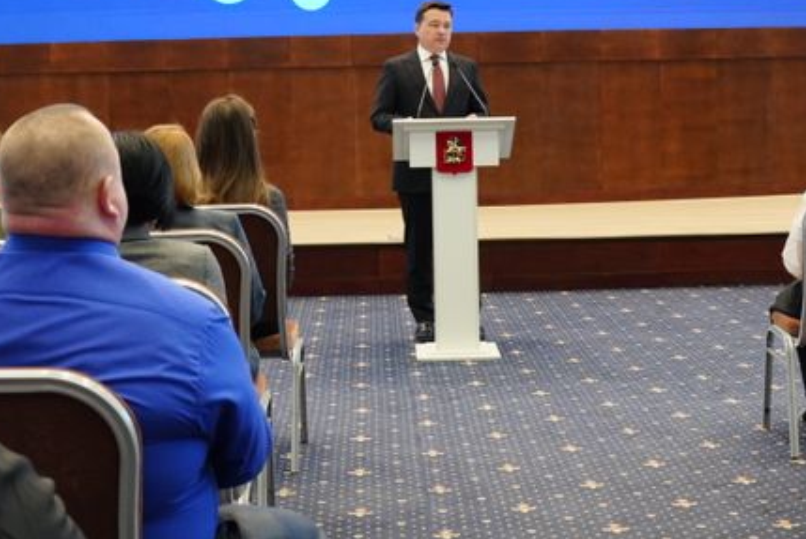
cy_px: 169
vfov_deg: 20.9
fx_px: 1457
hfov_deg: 30.9
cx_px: 394
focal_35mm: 65
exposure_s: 1/30
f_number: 9
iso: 3200
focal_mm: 40
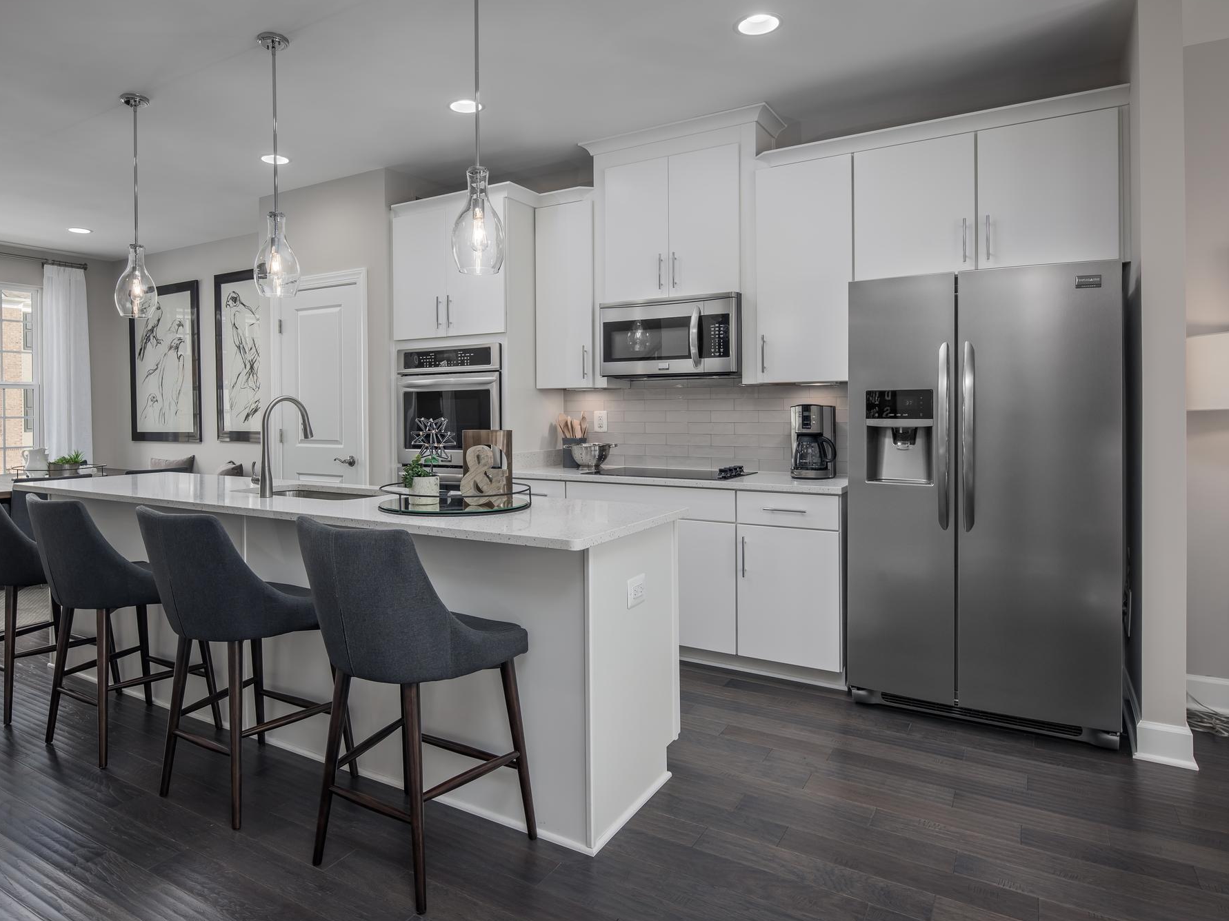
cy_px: 462
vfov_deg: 63.4
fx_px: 745
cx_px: 526
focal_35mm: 21
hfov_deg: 78.5
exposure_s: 1/250
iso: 320
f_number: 9
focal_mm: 19
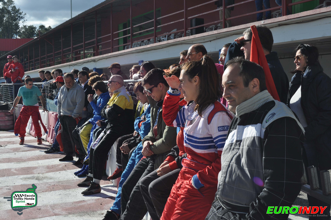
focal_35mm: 48
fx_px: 441
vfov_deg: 28.0
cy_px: 110
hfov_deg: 41.2
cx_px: 166
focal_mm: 32
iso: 200
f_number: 9
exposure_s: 1/400
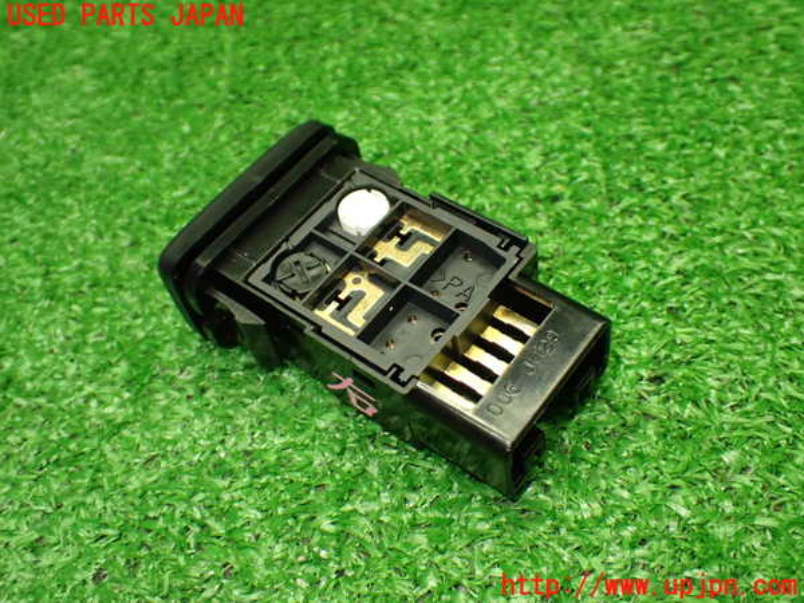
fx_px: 883
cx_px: 402
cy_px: 302
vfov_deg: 37.7
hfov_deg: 49.0
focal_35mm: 38
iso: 800
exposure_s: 1/125
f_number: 2.7
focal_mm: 6.83
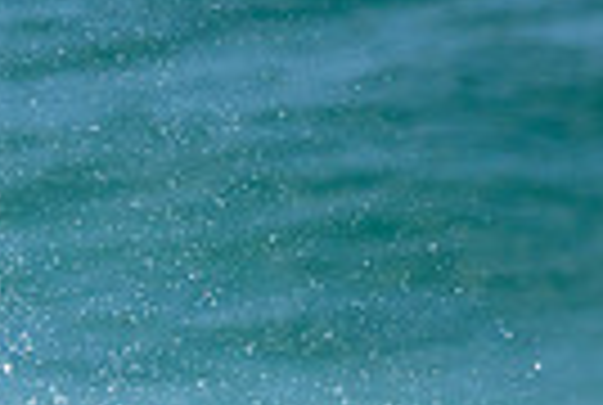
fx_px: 44150
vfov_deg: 0.5
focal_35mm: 2630
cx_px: -701
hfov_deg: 0.8
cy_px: 953
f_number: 10
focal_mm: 470
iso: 450
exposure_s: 1/1600
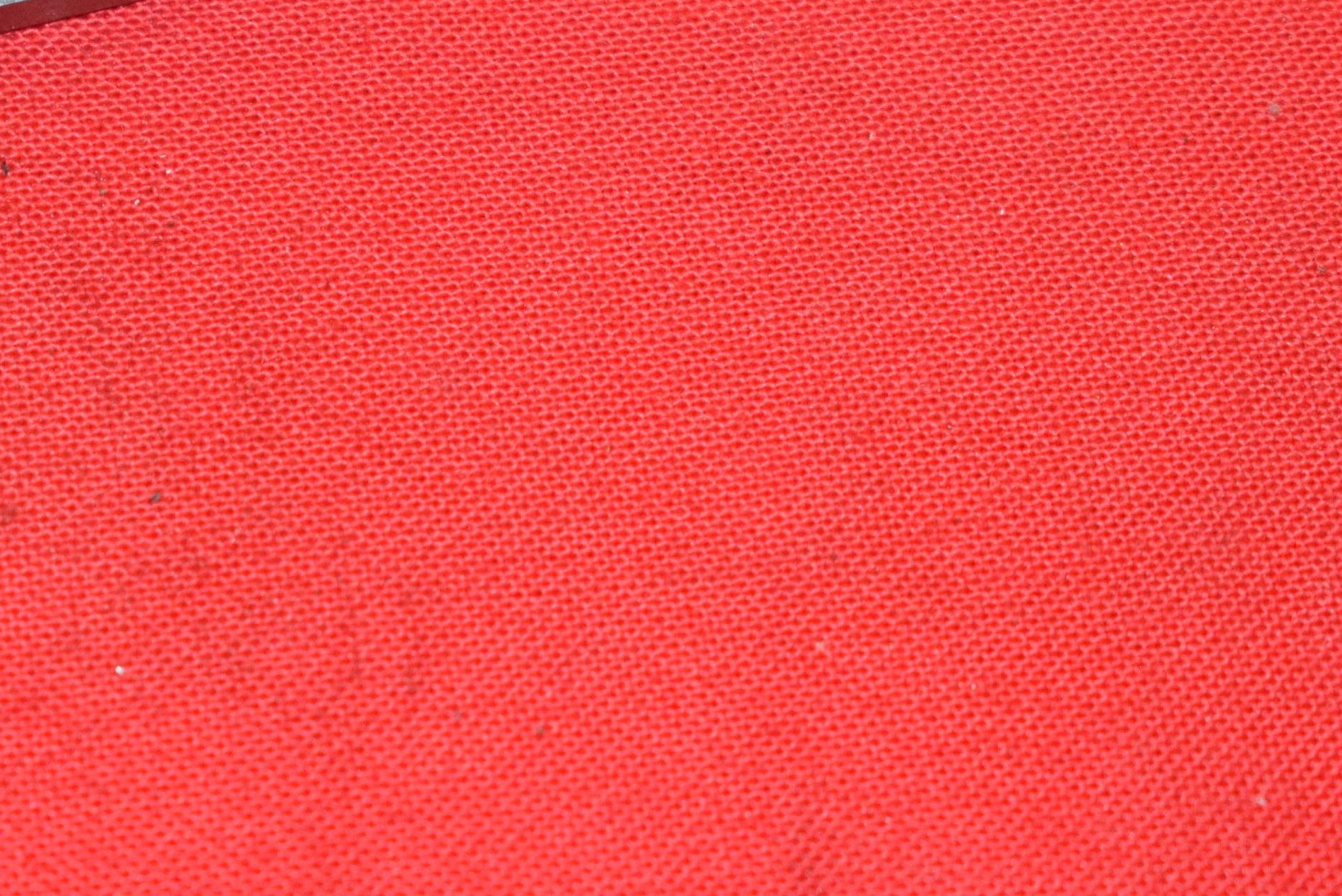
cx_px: 148
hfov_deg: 10.5
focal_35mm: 195
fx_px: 7278
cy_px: -94
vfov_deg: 7.0
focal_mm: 55
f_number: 5.6
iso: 800
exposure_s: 1/100
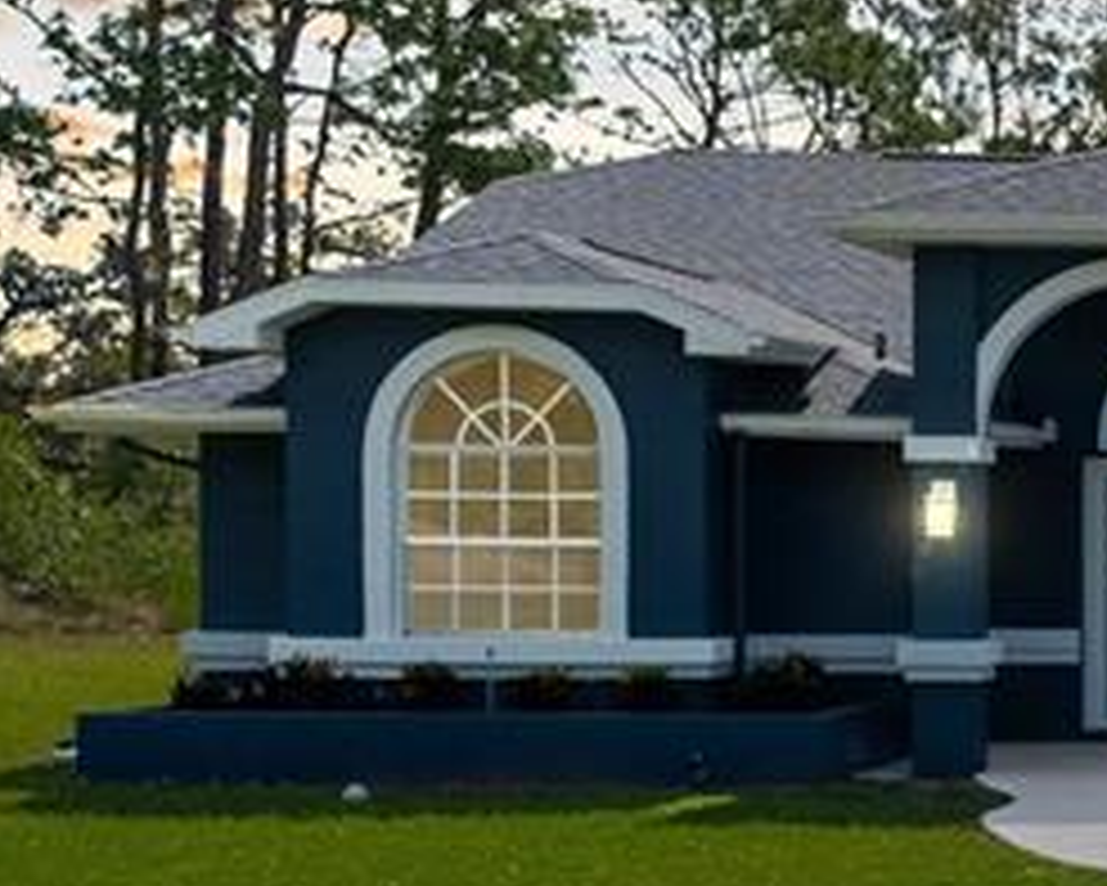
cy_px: 652
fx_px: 2819
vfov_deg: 17.8
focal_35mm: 86
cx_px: 2034
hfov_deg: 17.6
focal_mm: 22
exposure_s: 1/2500
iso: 64
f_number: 4
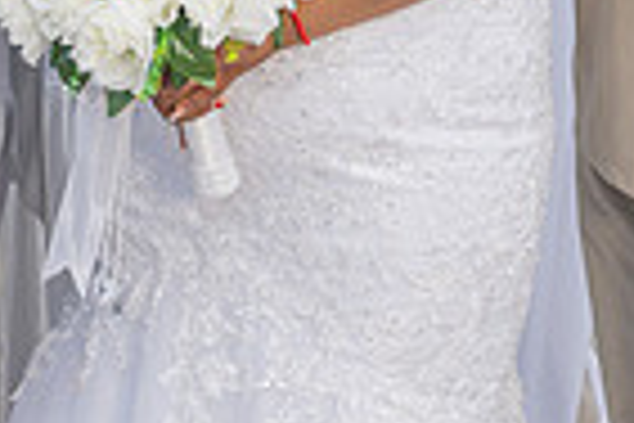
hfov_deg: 14.6
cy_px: -272
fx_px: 2465
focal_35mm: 140
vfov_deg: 9.4
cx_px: 166
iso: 200
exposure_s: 1/125
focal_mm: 34
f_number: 5.6
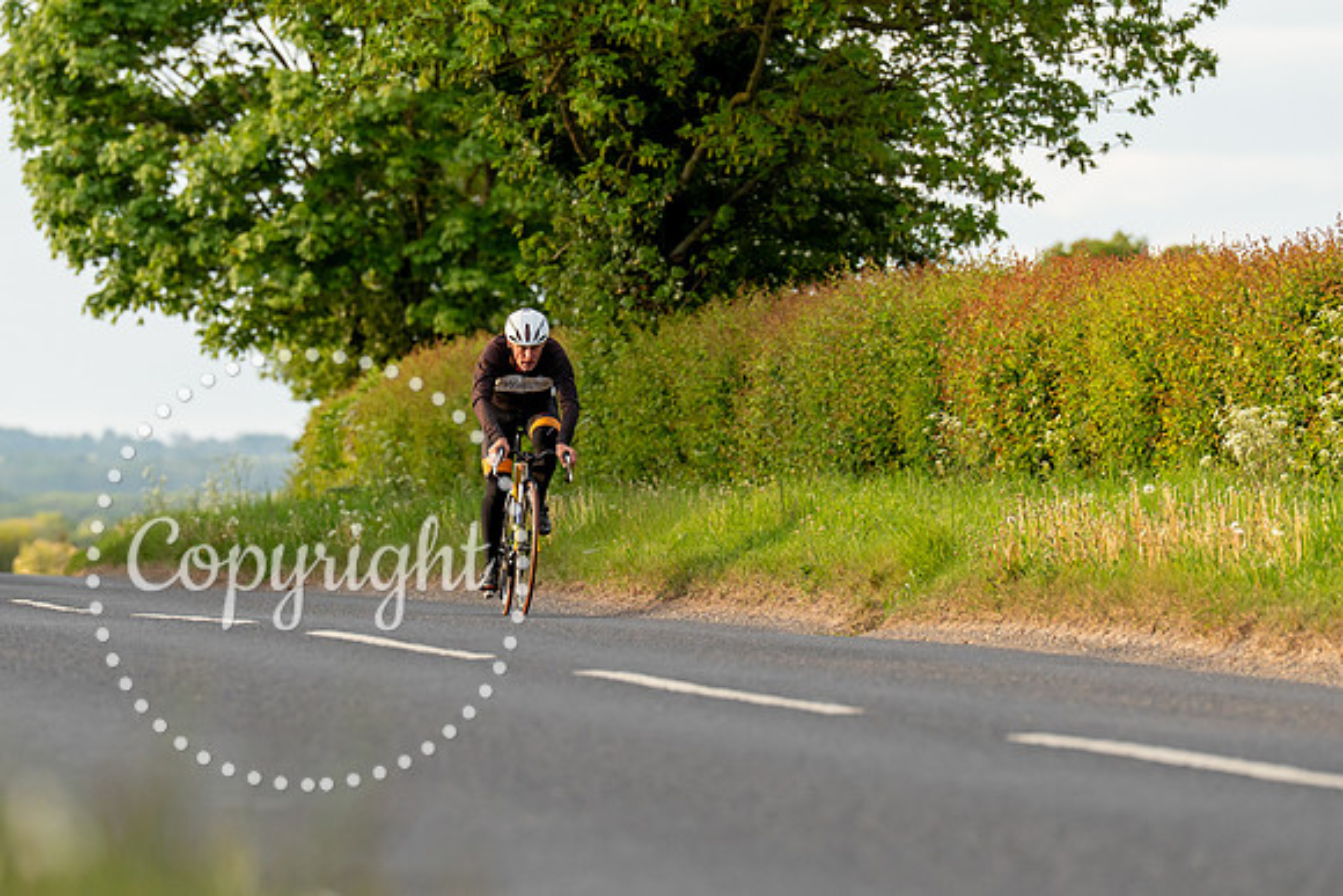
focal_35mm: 299
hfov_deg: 6.9
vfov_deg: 4.6
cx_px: 533
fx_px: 11146
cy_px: 483
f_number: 4
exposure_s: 1/1000
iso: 800
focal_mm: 200
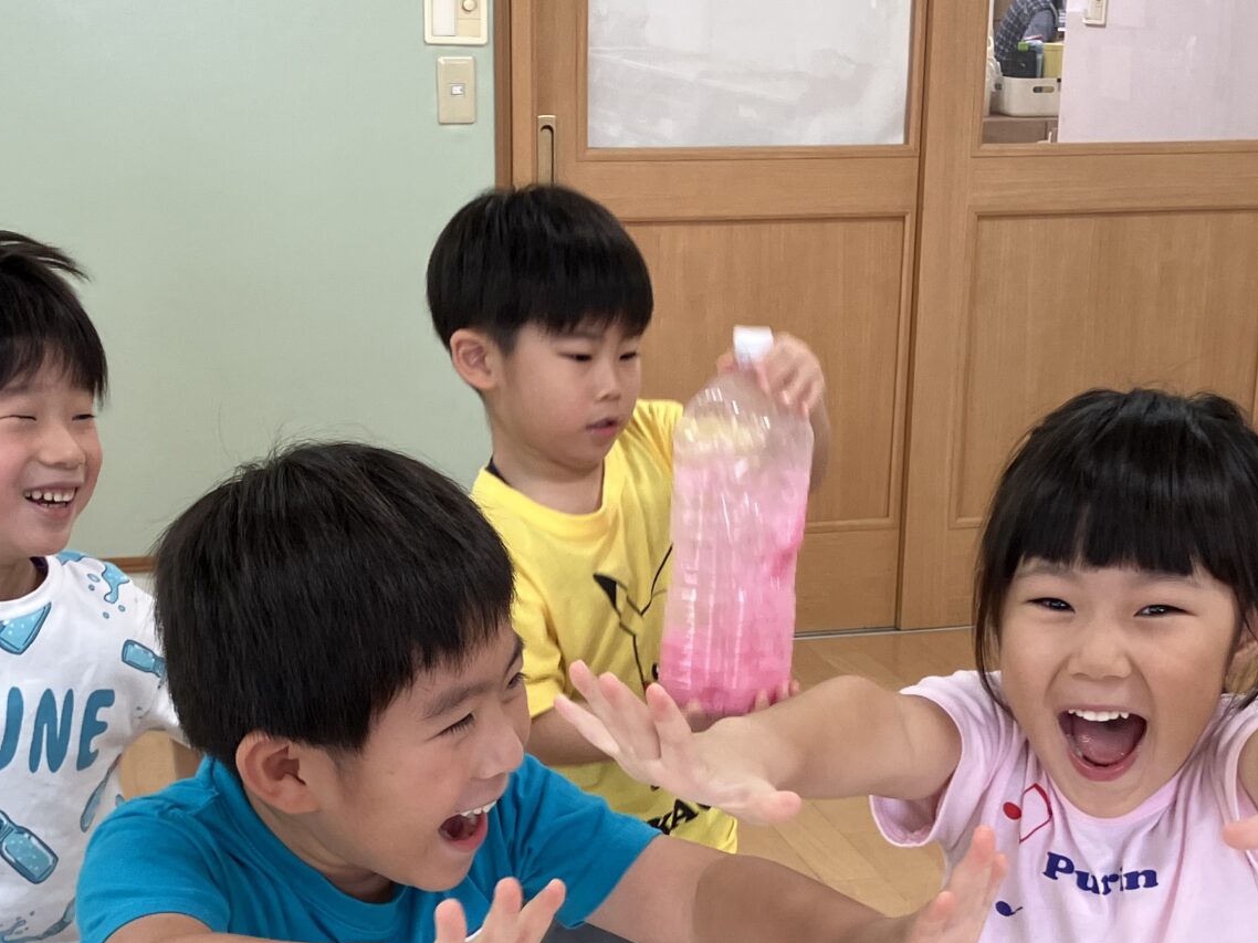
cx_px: 663
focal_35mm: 63
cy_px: 814
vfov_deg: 22.8
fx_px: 2289
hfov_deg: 30.7
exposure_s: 1/100
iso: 50
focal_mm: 3.99
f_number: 1.8
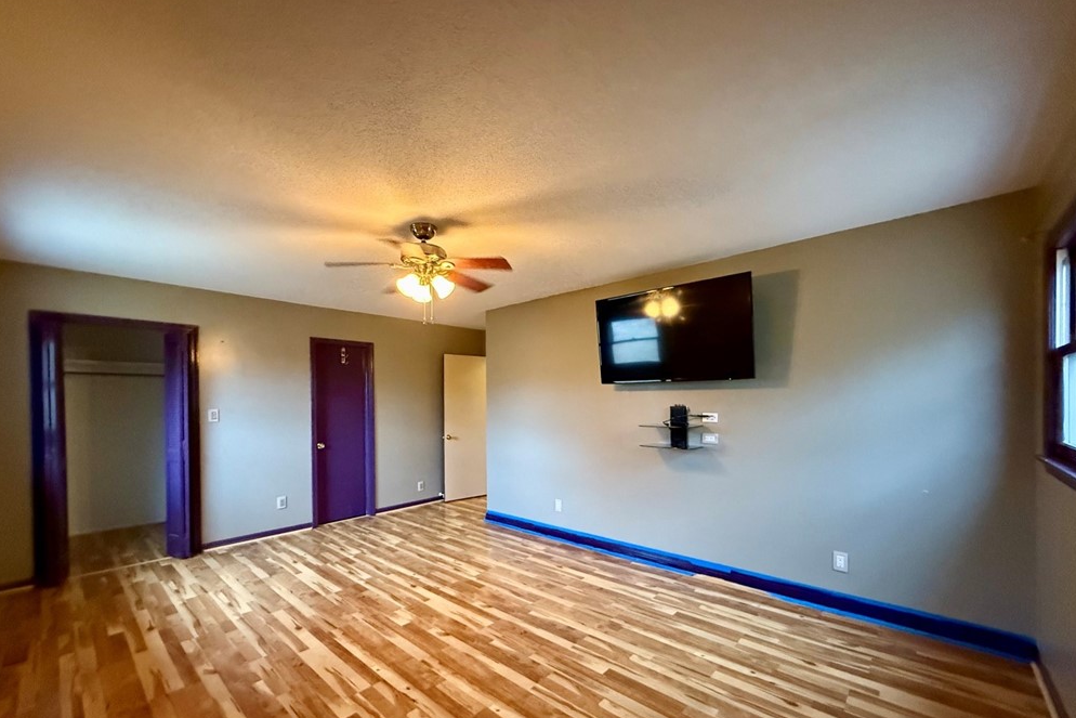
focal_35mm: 15
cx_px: 534
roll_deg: +0.5
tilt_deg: +0.2
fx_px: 448
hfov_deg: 100.4
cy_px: 403
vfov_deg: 77.0
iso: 1000
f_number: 2.2
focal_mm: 2.22
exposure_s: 1/60
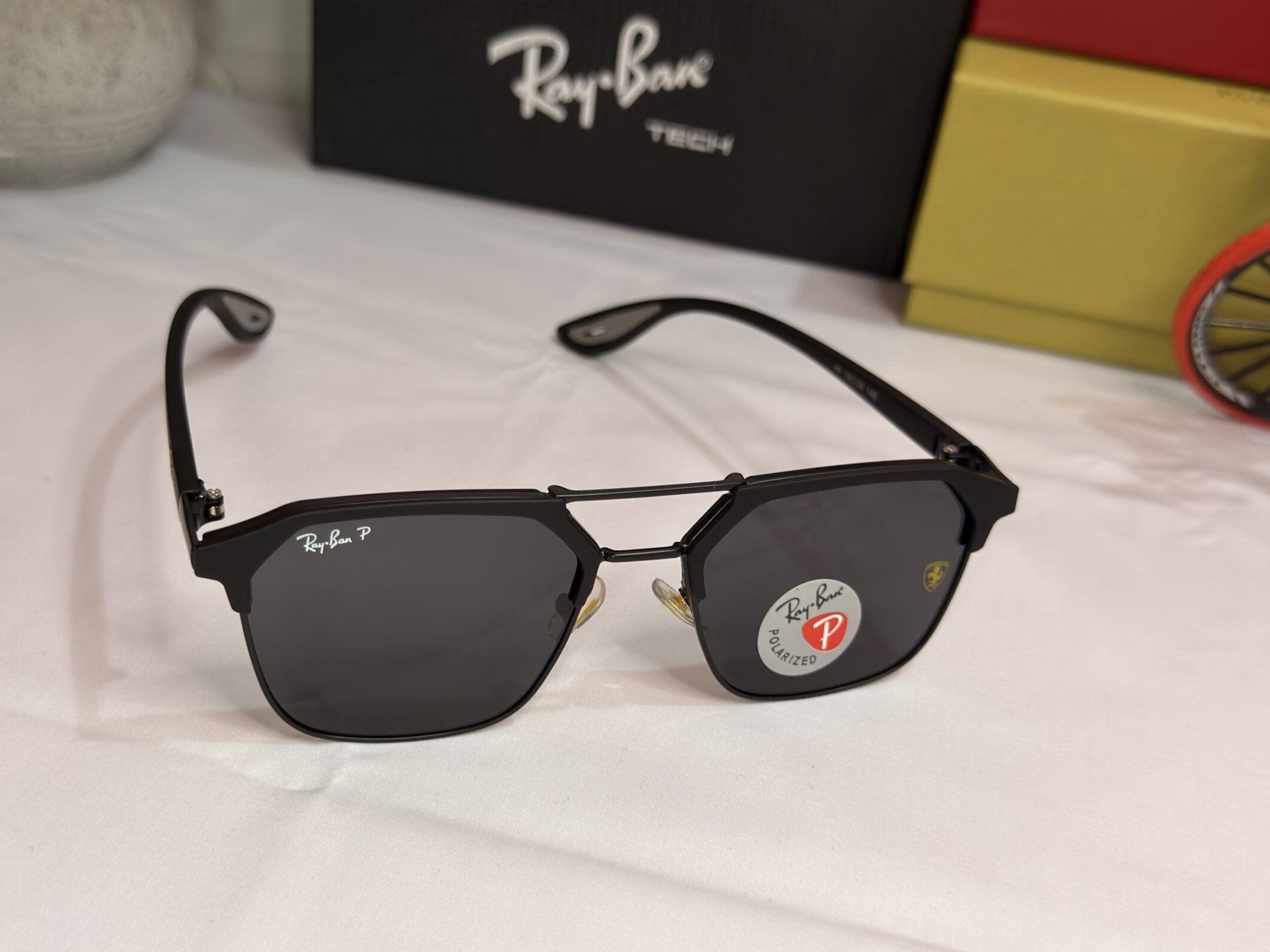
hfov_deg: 44.7
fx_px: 1541
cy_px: 549
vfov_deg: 34.3
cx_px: 578
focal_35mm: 42
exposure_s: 1/53
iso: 125
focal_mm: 6.76
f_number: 1.78
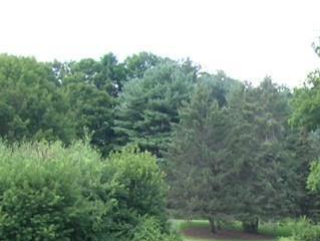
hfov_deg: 17.1
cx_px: 401
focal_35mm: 109
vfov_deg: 12.8
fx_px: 1009
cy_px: 383
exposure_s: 1/44.2
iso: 50
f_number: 4.9
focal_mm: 5.7
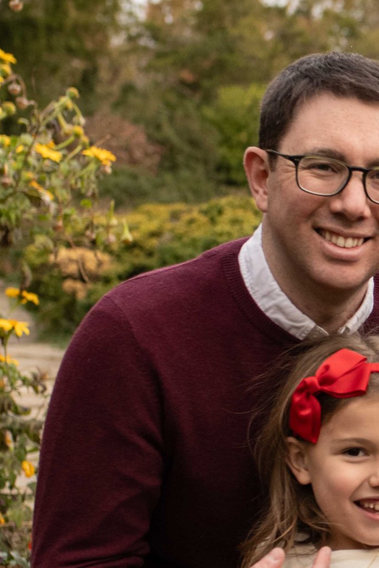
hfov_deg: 10.1
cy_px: 419
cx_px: 661
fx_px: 2037
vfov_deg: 15.8
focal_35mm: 129
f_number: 3.2
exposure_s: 1/500
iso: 800
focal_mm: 35
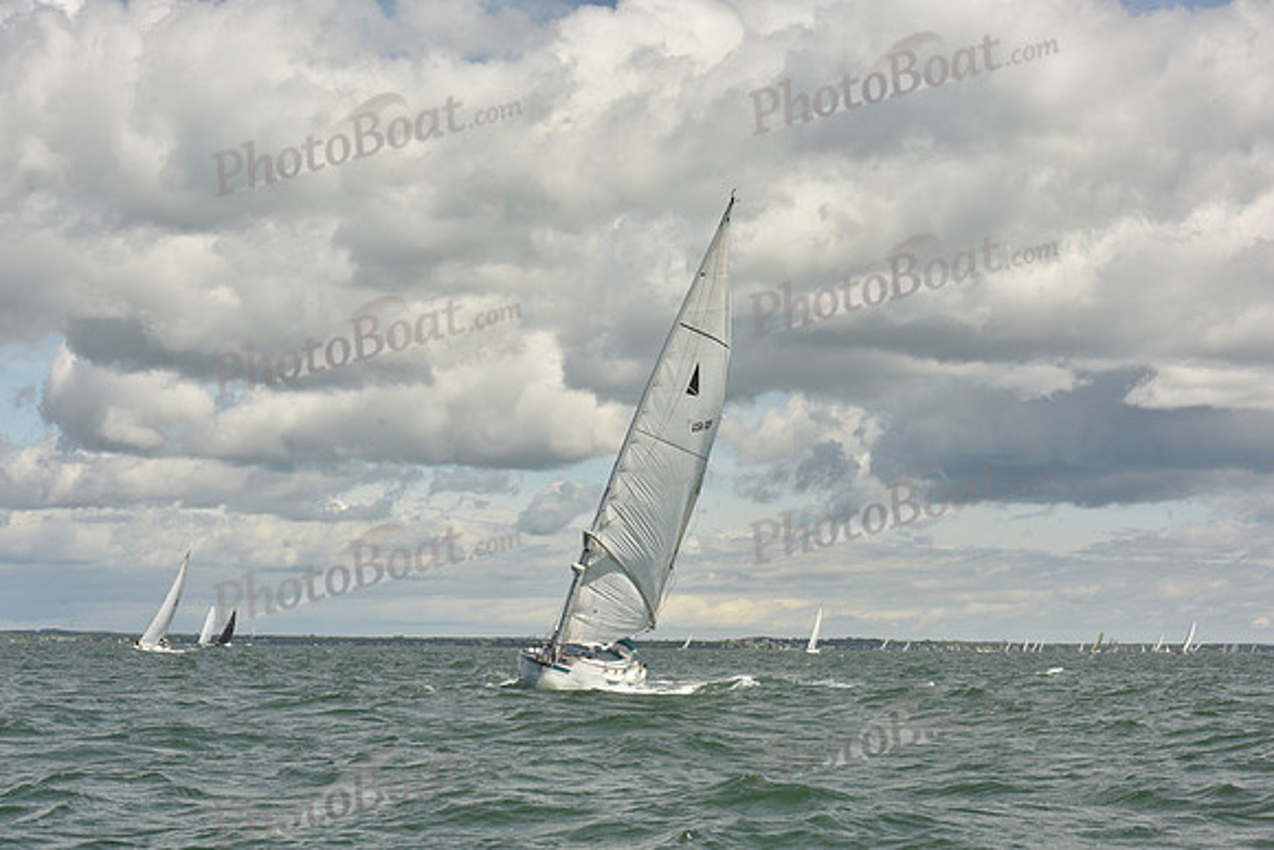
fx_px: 2478
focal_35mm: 70
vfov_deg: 19.5
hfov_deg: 28.8
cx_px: 637
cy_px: 425
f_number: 13
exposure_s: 1/800
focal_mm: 70
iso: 320
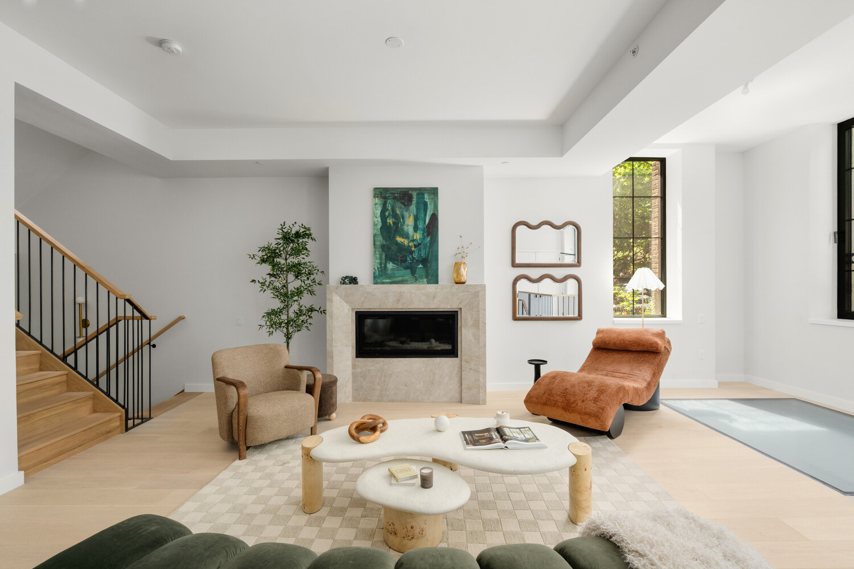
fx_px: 380
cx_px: 427
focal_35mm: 16
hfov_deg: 96.7
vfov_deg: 73.7
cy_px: 284
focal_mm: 16
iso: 400
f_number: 11
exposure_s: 1/2.5
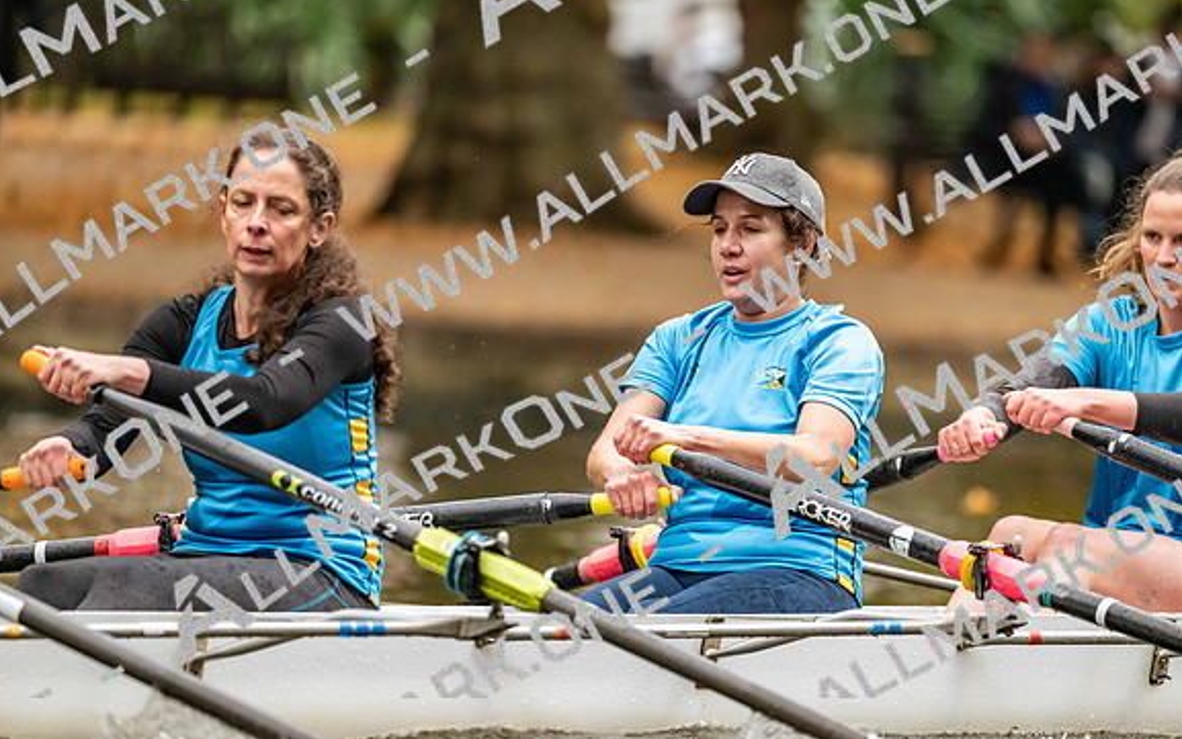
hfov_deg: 5.1
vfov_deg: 3.2
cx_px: 590
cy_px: 347
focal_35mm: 410
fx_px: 13211
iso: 4000
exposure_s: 1/2500
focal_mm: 400
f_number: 4.5
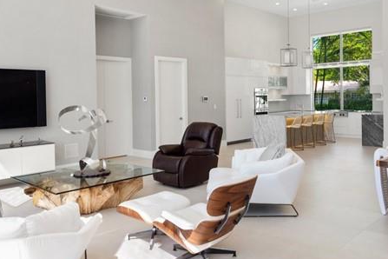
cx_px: 226
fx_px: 366
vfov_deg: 38.7
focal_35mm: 34
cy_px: 99
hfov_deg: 55.5
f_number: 6.3
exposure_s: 1/40
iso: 400
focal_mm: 14
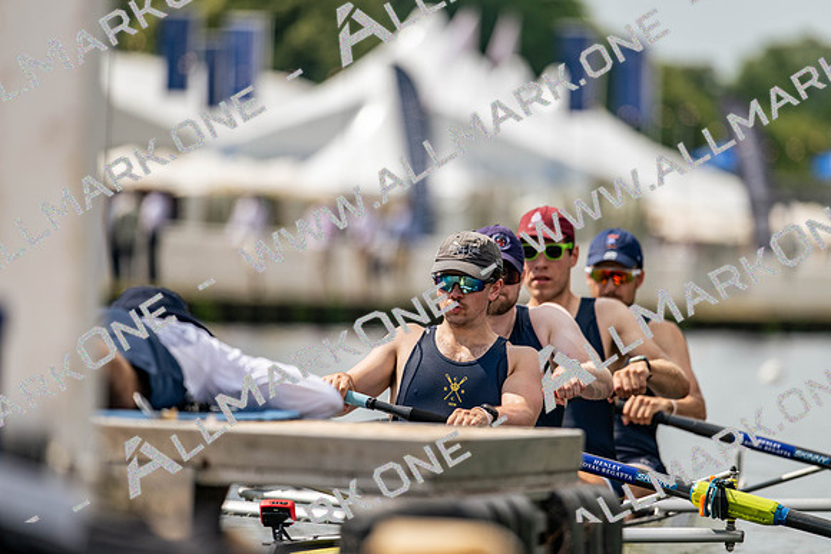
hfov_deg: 5.2
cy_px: 277
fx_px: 9235
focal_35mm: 400
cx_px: 416
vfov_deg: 3.4
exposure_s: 1/2500
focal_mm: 400
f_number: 4.5
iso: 220
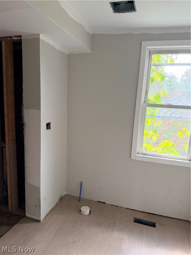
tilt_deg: -11.3
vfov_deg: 71.6
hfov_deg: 56.8
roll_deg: -1.9
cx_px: 96
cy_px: 128
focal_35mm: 24
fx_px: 177
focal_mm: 6.76
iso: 200
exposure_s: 1/203
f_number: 1.78
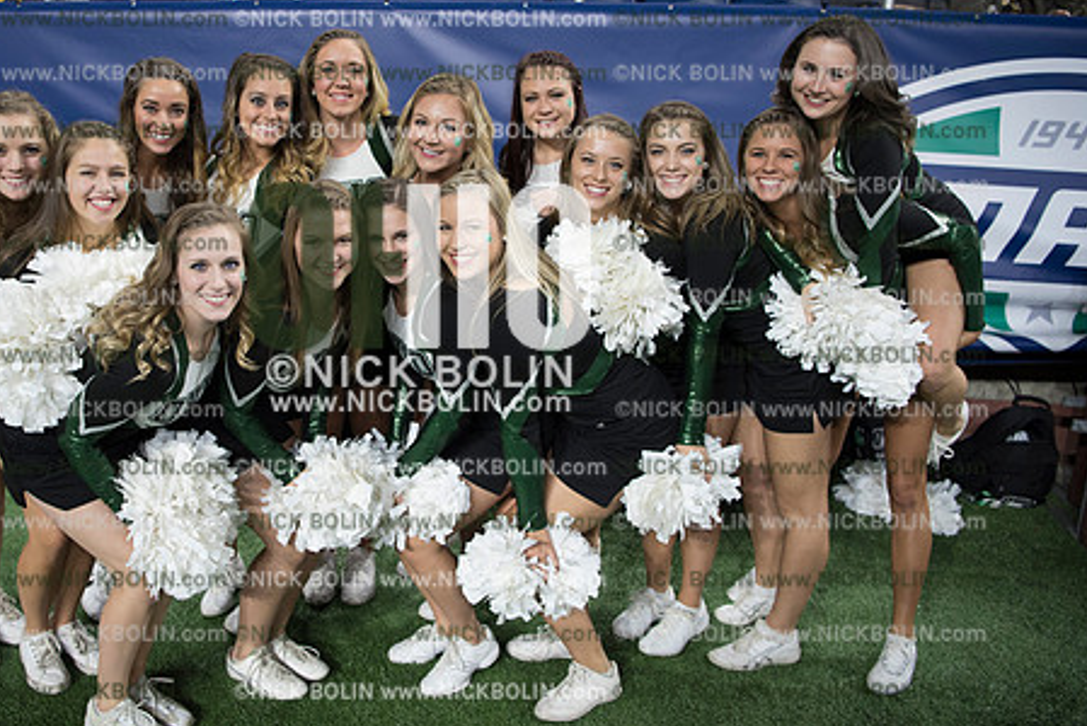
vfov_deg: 42.2
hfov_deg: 59.6
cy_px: 299
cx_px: 419
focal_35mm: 31
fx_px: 937
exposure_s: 1/800
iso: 1250
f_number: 2.8
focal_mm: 24
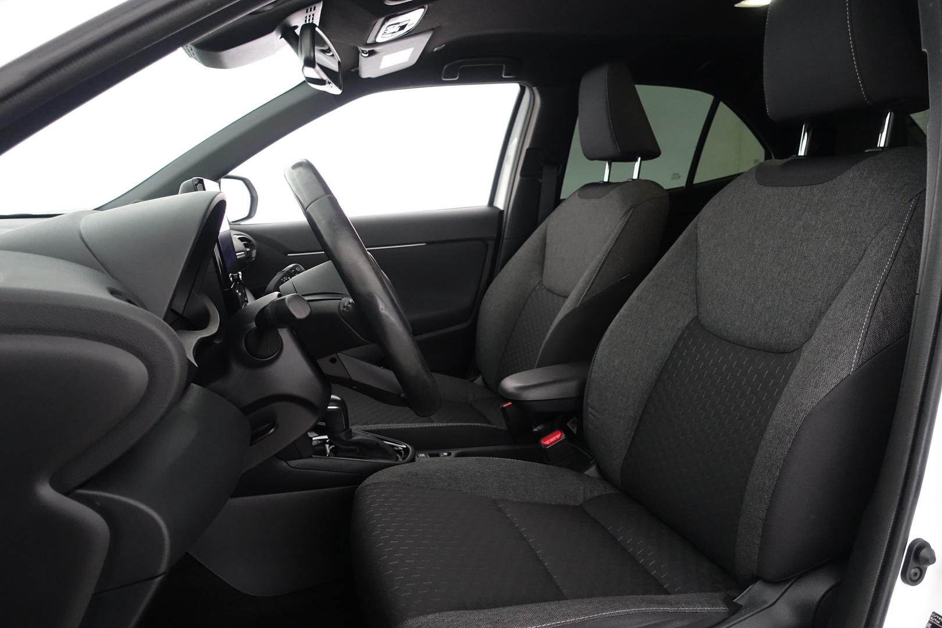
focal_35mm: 24
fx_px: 628
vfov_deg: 53.1
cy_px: 314
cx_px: 471
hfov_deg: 73.7
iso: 1000
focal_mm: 8.8
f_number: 2.5
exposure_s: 1/30
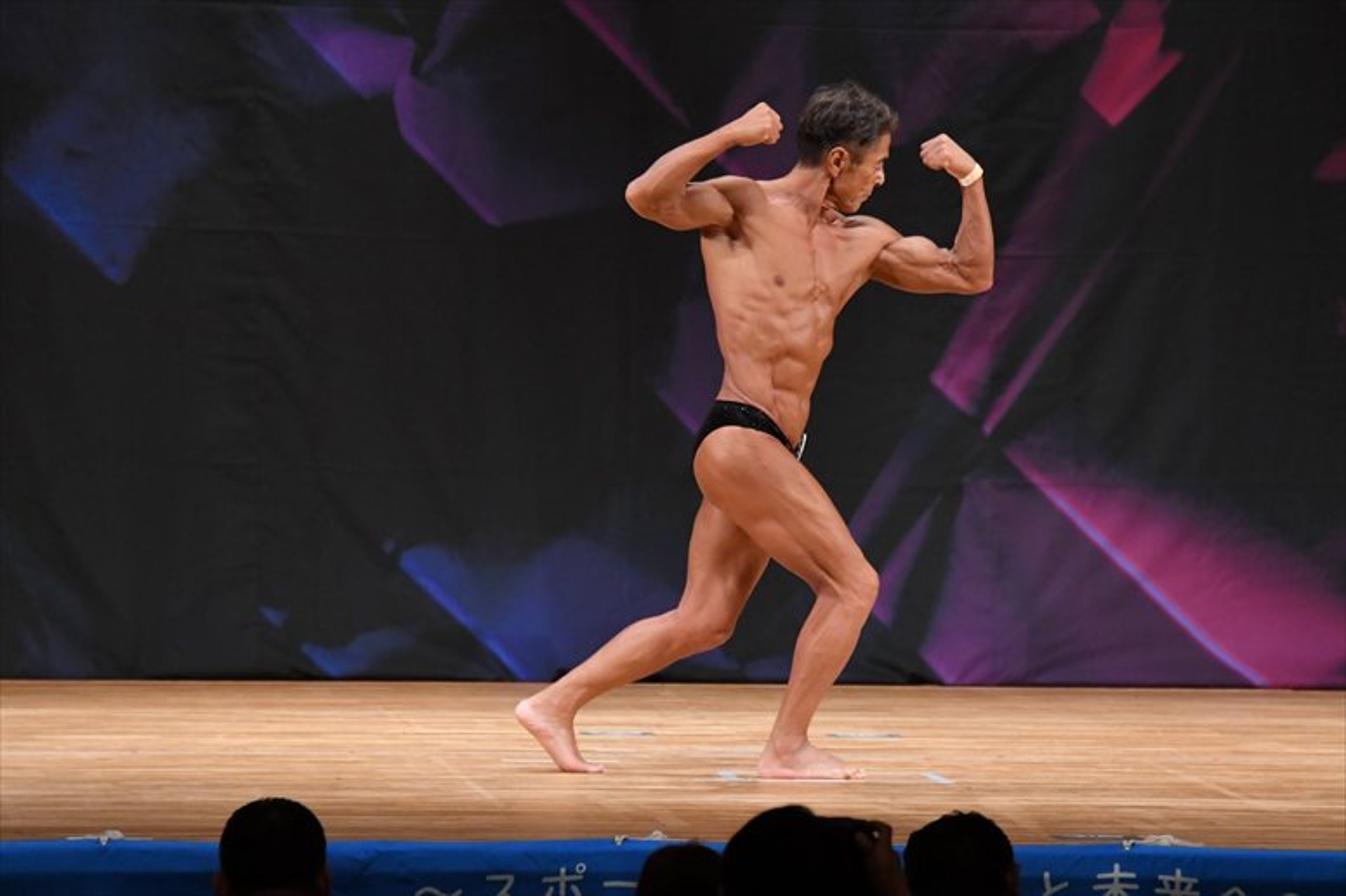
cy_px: 448
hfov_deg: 7.6
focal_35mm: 270
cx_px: 673
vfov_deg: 5.1
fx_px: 10090
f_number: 5.6
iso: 3200
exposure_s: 1/400
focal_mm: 180
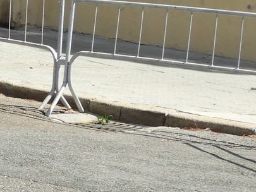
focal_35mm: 200
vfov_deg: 7.4
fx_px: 1480
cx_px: -307
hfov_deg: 9.1
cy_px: 119
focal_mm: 8.1
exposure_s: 1/500
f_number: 4
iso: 100
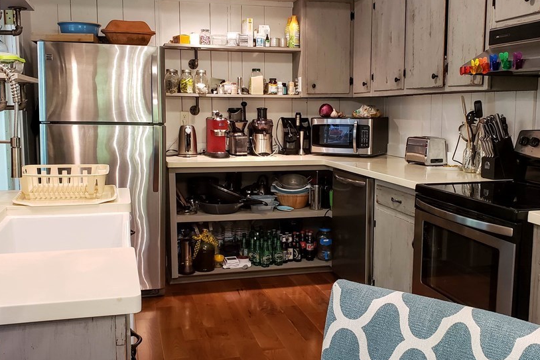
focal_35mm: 34
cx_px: 283
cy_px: 174
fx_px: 510
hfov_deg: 55.8
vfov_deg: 38.9
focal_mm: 4.3
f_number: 2.4
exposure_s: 1/40
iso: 320
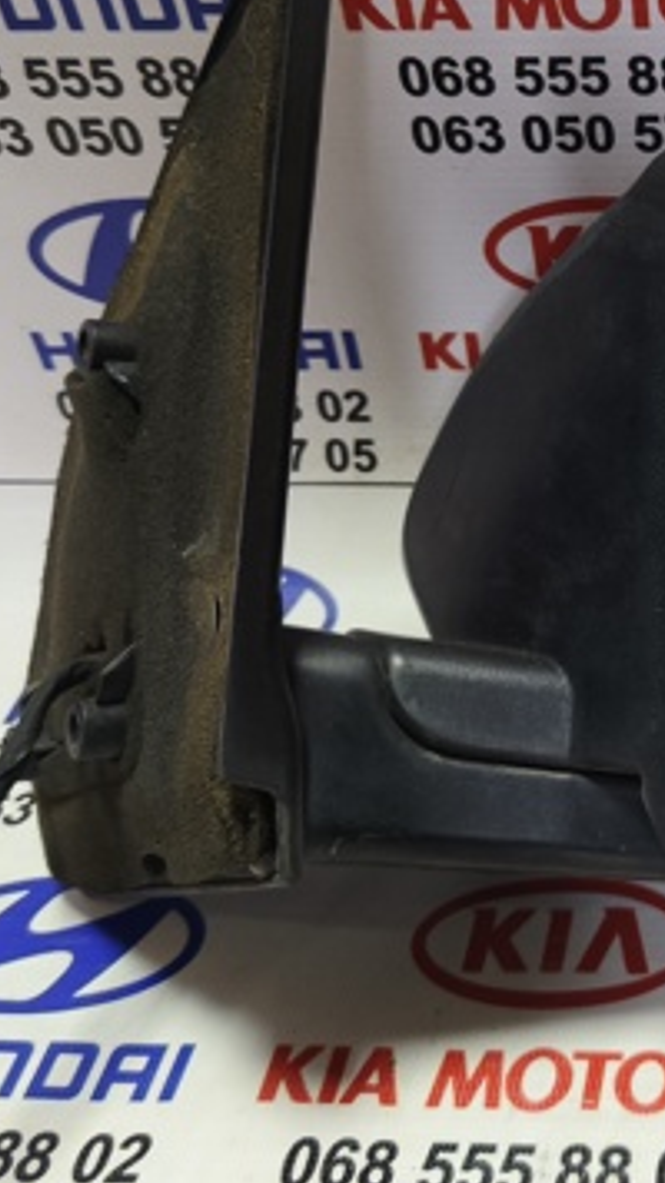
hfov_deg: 24.2
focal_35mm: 45
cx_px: 785
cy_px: 445
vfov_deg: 45.1
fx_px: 1412
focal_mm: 5.35
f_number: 1.7
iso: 400
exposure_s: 1/45
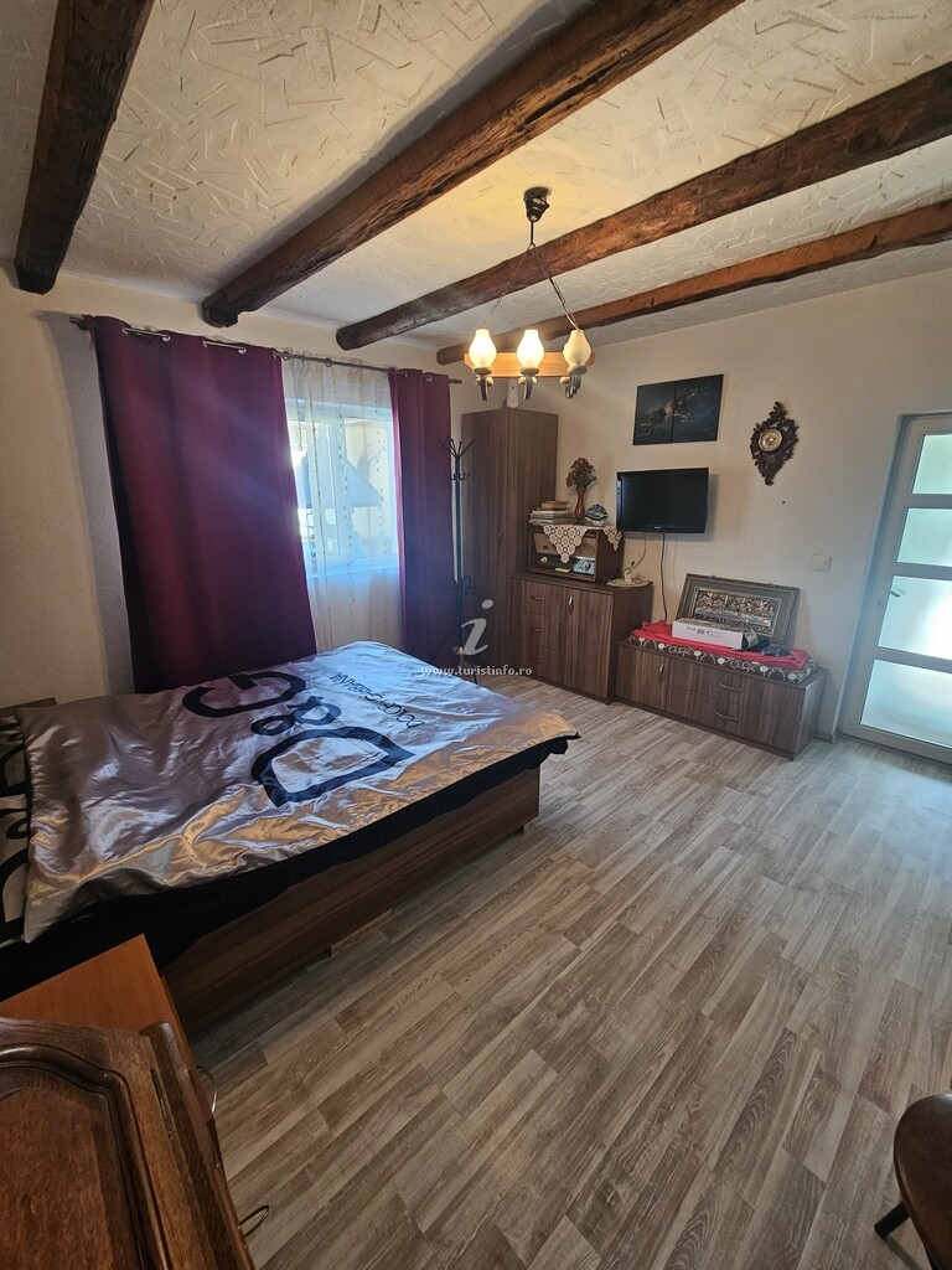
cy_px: 635
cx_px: 476
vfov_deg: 106.2
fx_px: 477
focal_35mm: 13
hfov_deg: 89.9
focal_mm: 2.2
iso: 160
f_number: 2.2
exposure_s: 1/50
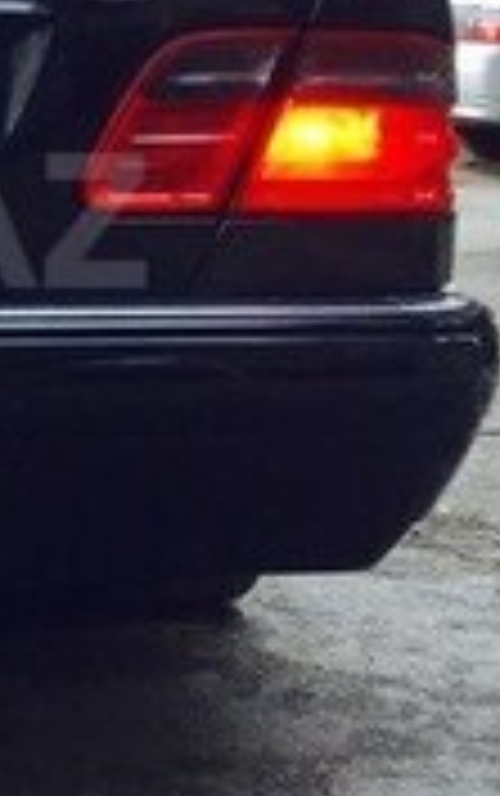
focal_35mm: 86
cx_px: -315
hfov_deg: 14.0
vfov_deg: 23.9
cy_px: 220
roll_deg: +1.5
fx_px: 1870
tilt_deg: -8.0
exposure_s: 1/33
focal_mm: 4.15
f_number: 2.2
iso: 80
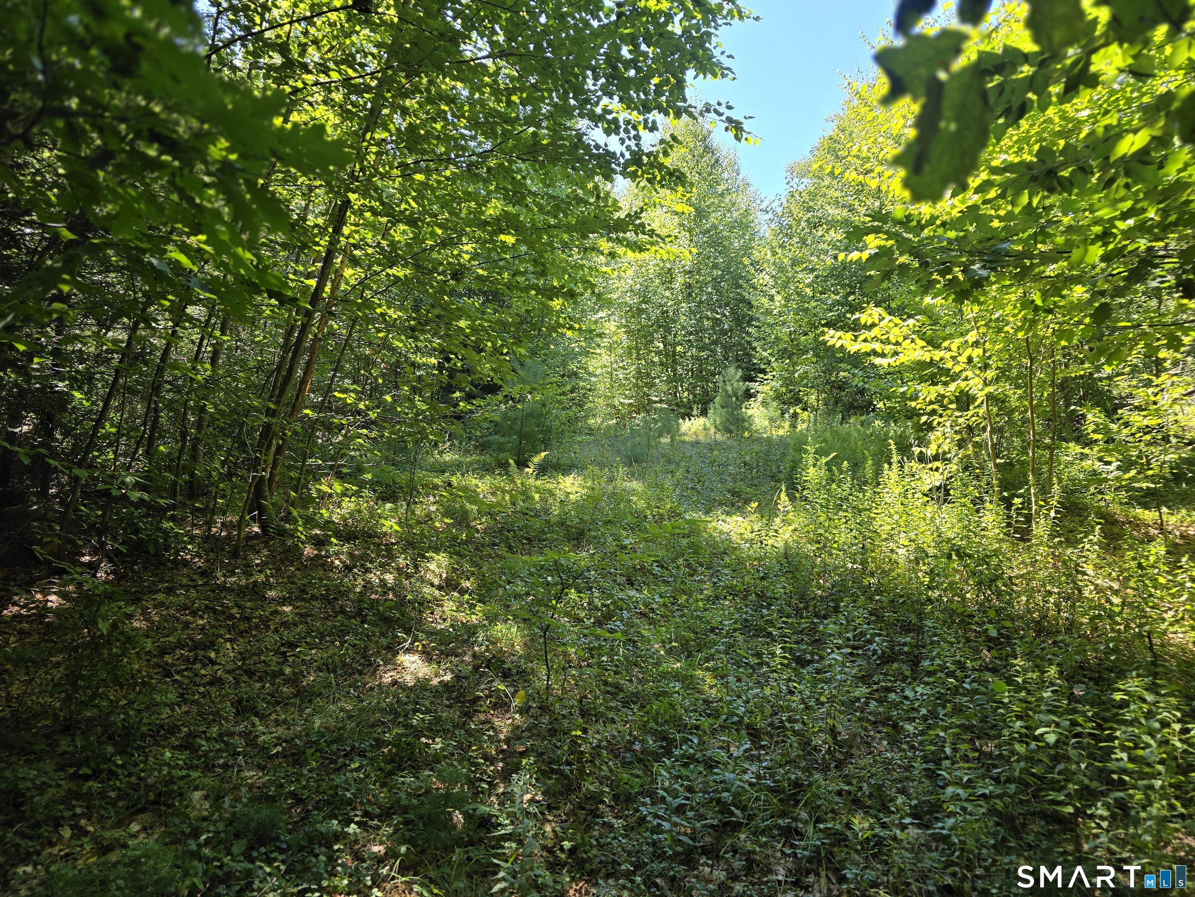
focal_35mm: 23
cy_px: 448
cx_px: 598
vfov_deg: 58.9
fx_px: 794
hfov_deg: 73.9
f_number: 1.7
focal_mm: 6.3
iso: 12
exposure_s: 1/120
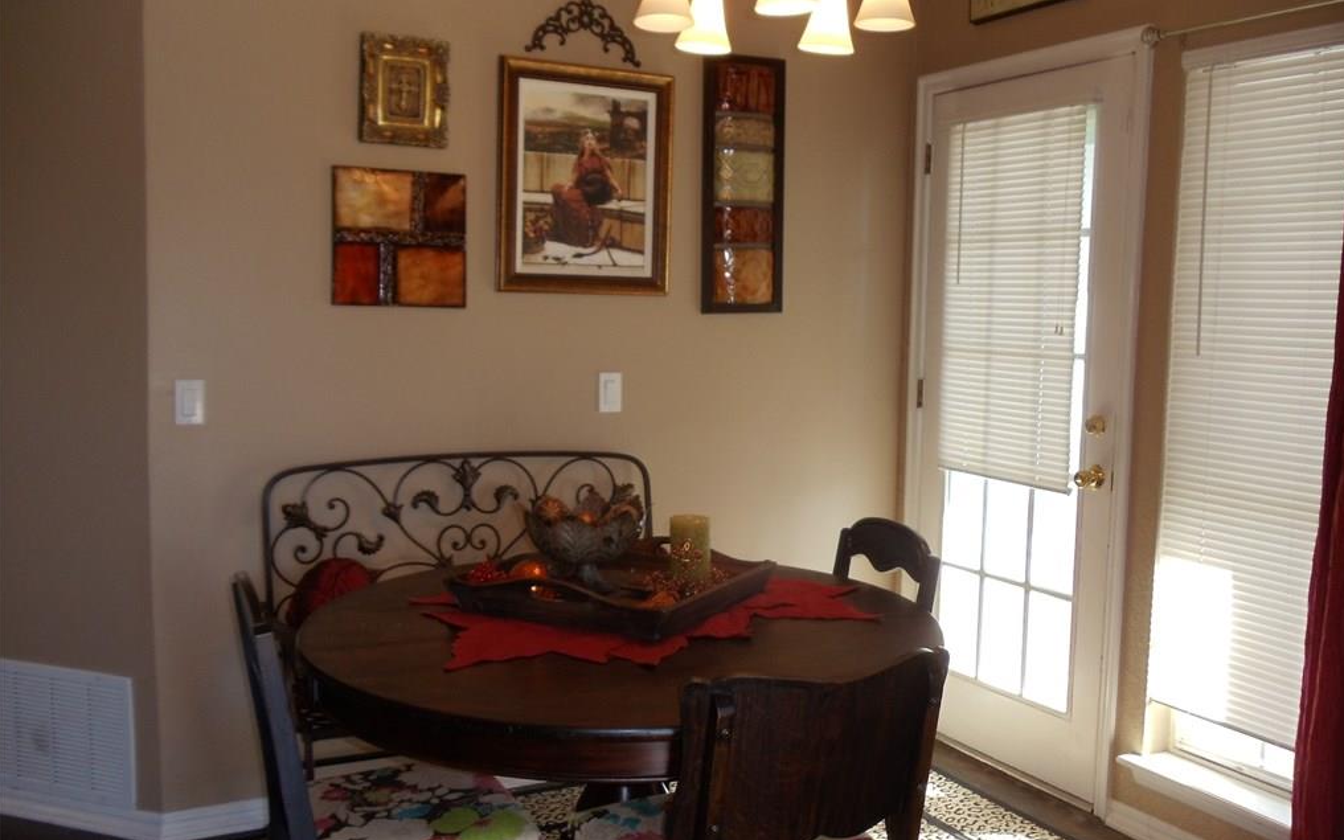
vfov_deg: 27.4
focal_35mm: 47
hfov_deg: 42.6
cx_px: 673
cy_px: 443
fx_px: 1722
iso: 80
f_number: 3.5
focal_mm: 6
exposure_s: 1/30
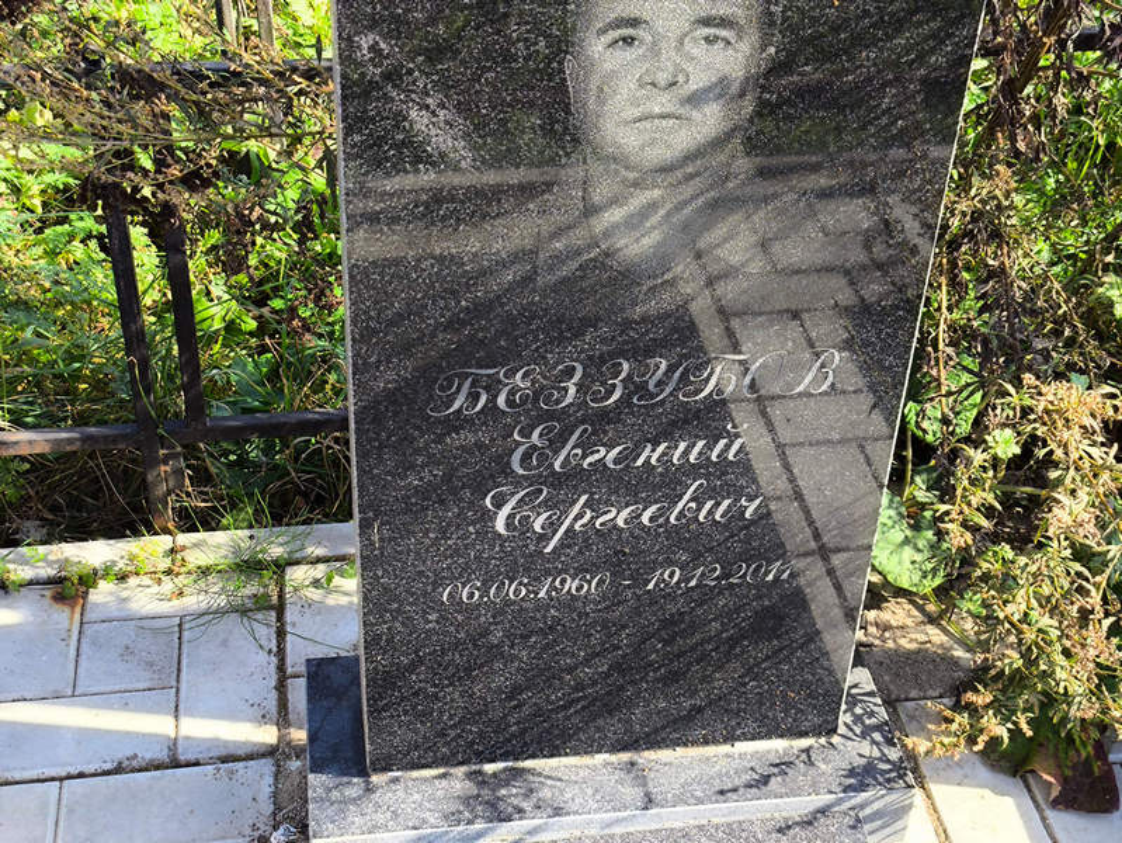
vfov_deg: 29.1
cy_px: 422
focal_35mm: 50
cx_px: 561
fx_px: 1621
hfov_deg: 38.2
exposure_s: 1/353
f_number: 1.7
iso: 50
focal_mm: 4.71
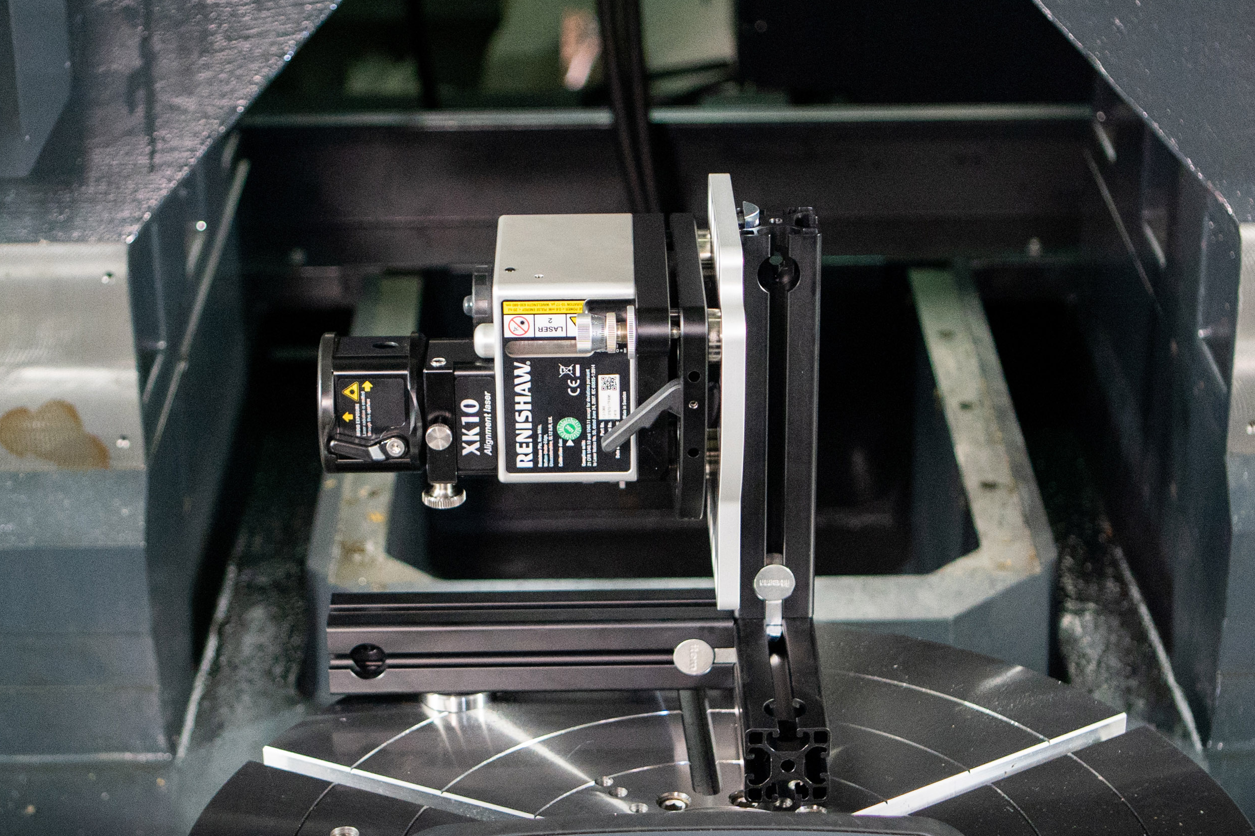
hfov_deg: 25.1
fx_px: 2824
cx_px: 597
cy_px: 460
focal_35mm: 81
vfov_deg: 16.9
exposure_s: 1/125
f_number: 2.8
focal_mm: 35
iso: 3200
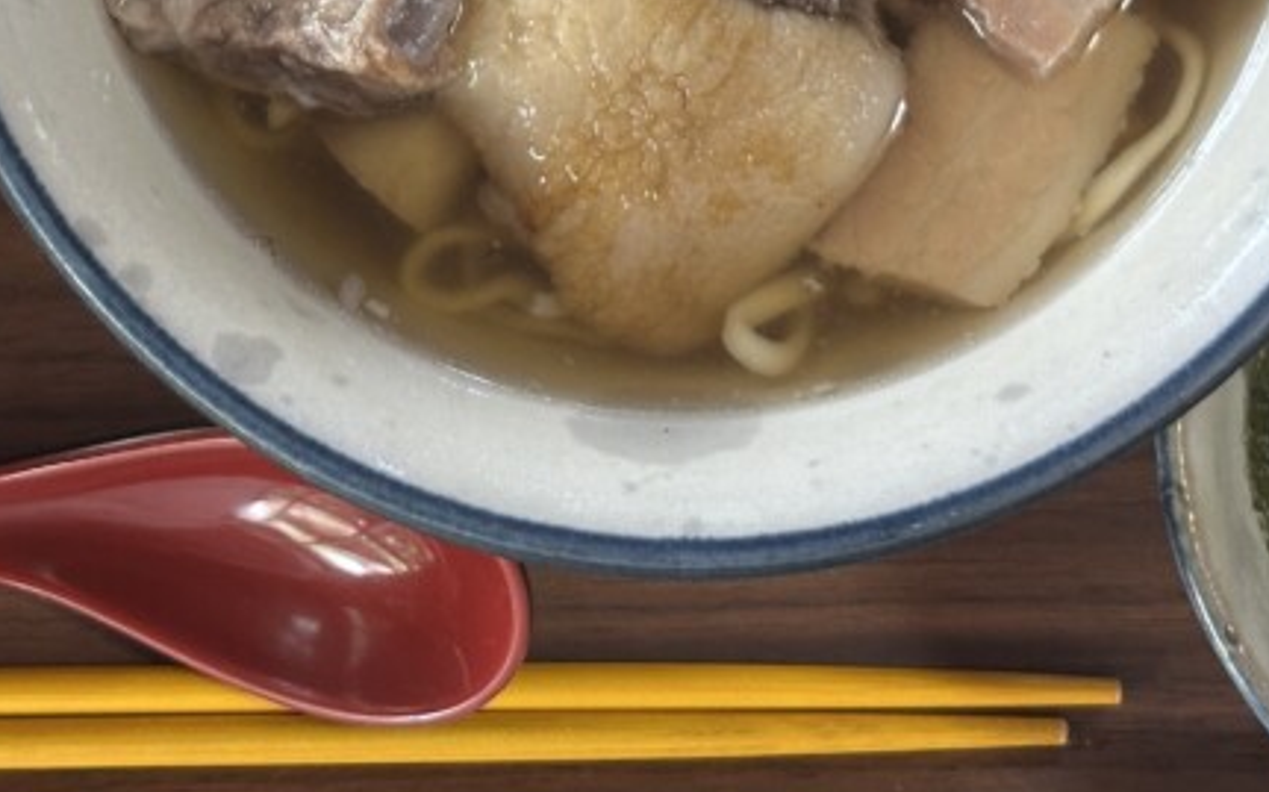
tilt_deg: -76.5
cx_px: 551
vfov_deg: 10.5
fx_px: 4183
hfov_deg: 17.2
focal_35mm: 121
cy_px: -333
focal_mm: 6.86
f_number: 1.78
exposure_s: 1/60
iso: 100
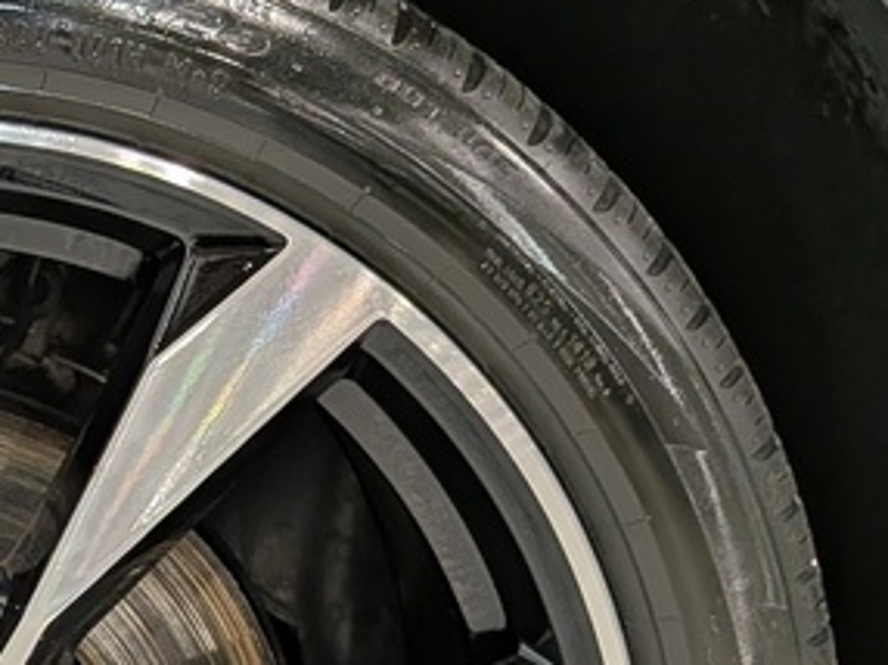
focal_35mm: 86
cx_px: -134
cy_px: 802
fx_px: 2204
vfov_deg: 16.4
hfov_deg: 21.4
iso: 72
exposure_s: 1/60
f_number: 1.7
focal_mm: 4.53
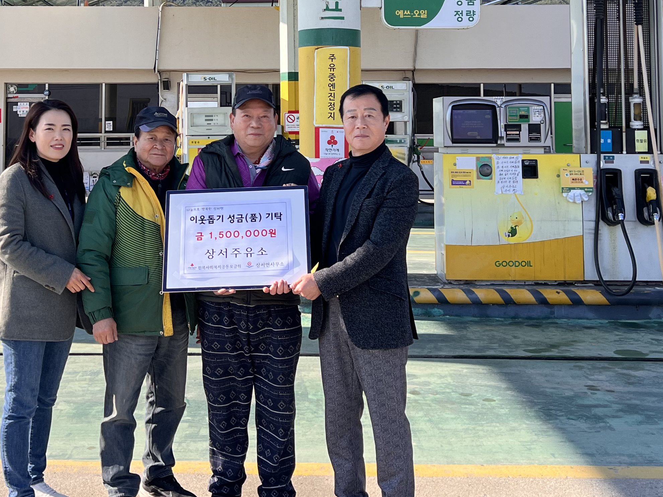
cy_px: 68
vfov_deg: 26.7
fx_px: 1015
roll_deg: +0.5
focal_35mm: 53
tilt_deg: +4.3
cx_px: 252
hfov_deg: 36.0
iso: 50
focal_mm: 5.7
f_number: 1.5
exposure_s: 1/1901
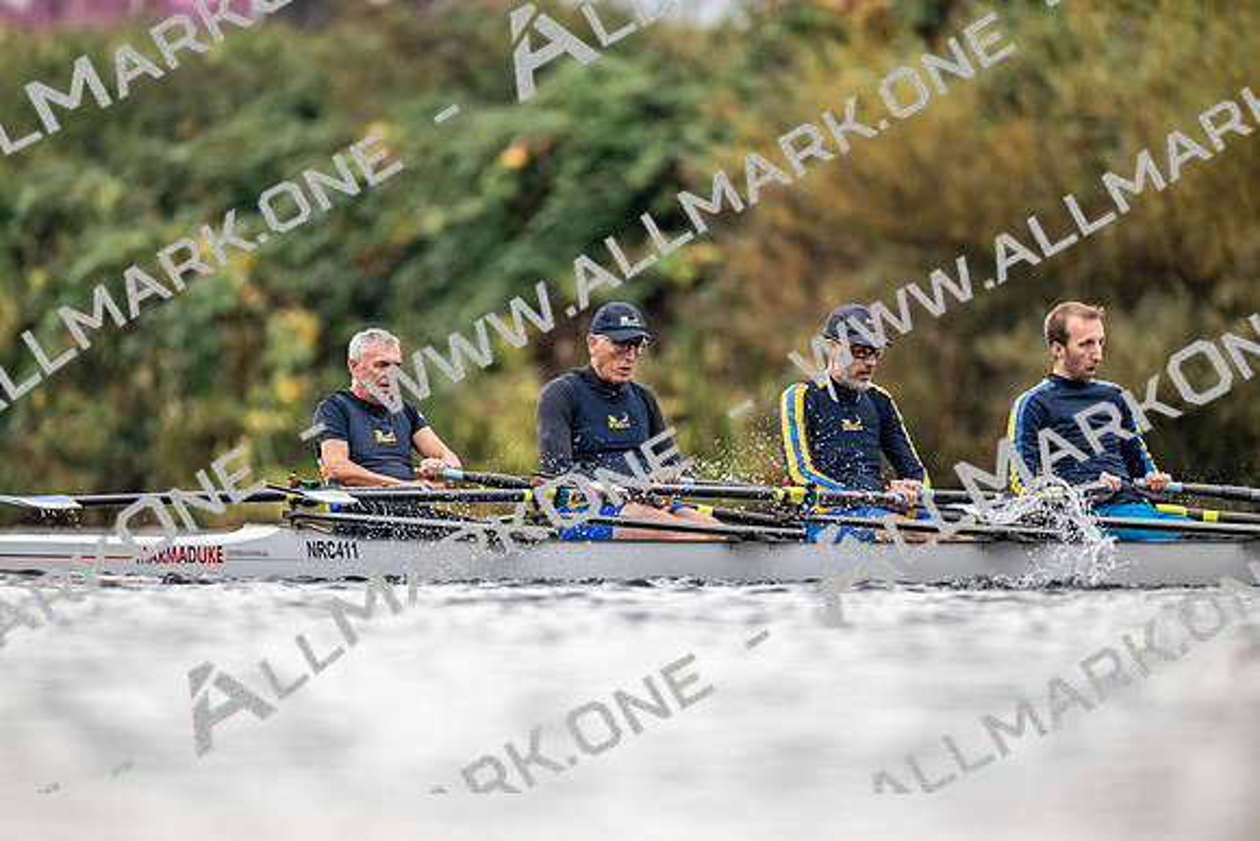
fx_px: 21004
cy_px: 420
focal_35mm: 600
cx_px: 630
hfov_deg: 3.4
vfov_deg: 2.3
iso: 2200
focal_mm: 600
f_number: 4
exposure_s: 1/2500
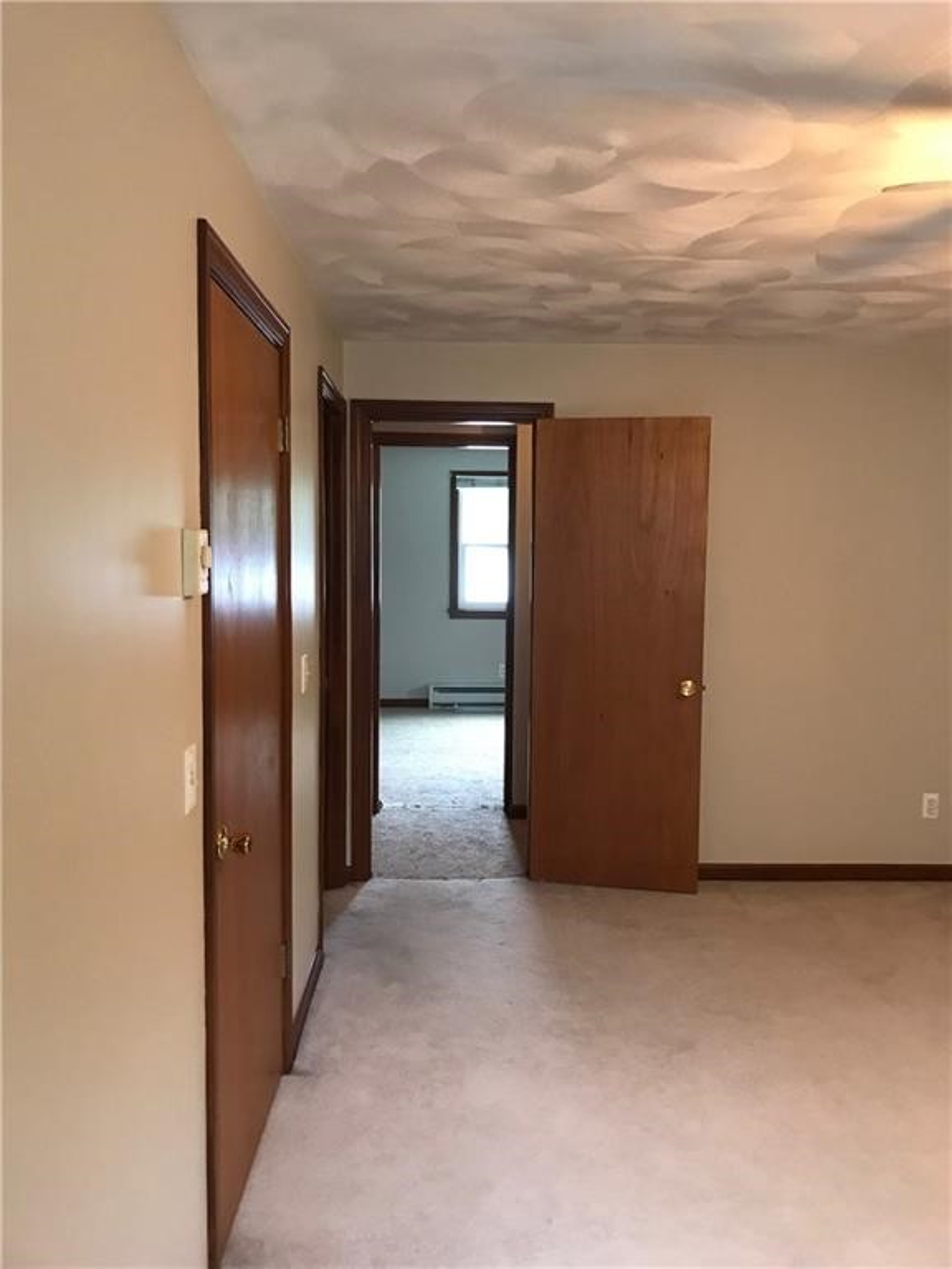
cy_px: 634
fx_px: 1027
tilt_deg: -4.8
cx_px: 476
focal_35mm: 28
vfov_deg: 63.4
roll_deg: -0.3
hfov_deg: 49.7
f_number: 1.8
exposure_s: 1/13
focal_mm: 3.99
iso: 100
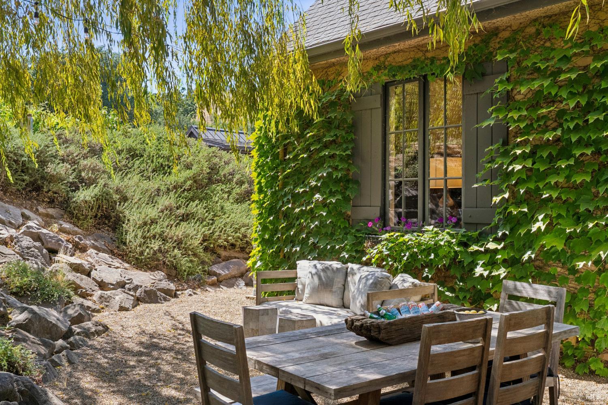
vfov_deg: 35.1
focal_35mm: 38
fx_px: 642
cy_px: 202
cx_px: 304
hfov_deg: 50.7
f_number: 11
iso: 640
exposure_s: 1/125
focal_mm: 38
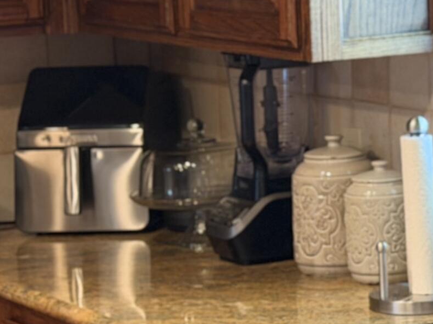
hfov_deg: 10.6
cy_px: 69
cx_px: 543
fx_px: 2289
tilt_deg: -7.0
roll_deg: +2.5
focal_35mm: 183
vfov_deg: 8.1
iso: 250
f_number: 1.78
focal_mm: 6.76
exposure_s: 1/60
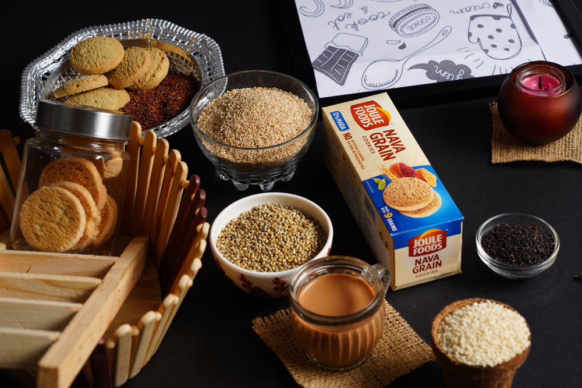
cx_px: 291
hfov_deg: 31.0
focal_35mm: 65
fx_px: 1051
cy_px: 194
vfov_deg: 20.9
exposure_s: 1/125
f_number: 10
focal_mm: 65
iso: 100
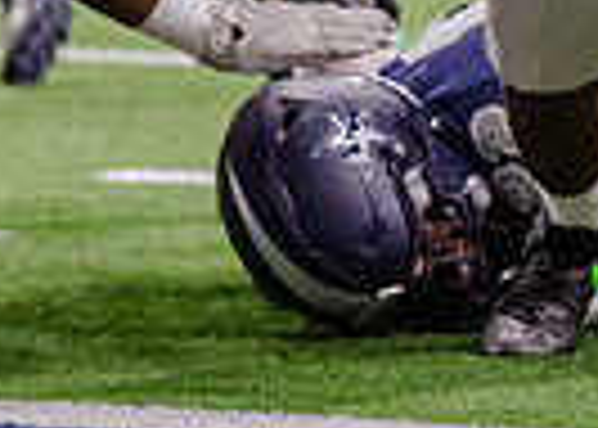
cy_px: -201
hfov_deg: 2.5
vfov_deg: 1.8
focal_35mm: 814
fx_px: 13825
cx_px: 749
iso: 3200
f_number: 2.8
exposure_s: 1/1250
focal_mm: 135
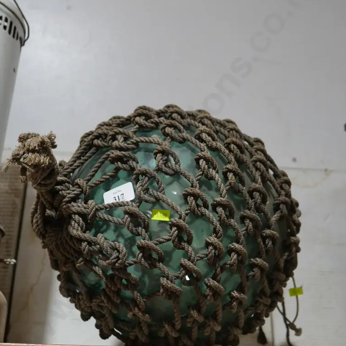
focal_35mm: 43
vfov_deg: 39.1
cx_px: 173
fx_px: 486
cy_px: 158
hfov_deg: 39.2
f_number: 4
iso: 500
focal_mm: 18
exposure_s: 1/60
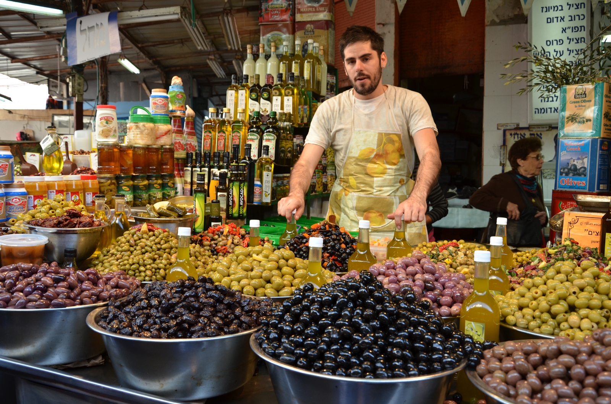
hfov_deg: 59.6
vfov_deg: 41.5
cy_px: 202
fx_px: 534
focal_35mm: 32
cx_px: 306
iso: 320
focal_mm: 21
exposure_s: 1/80
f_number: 6.3
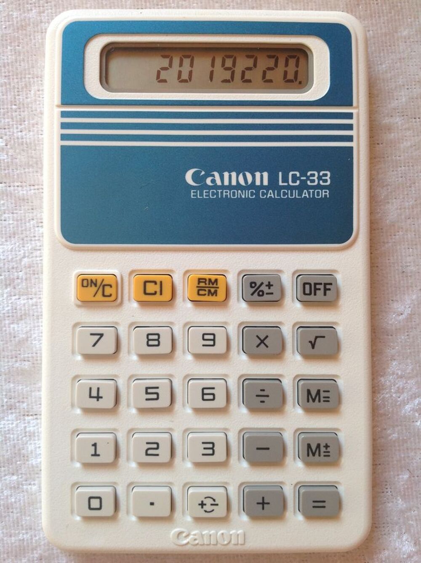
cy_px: 282
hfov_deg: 40.6
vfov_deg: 52.7
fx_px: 569
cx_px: 210
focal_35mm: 35
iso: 50
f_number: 2.4
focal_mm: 4.28
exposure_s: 1/60
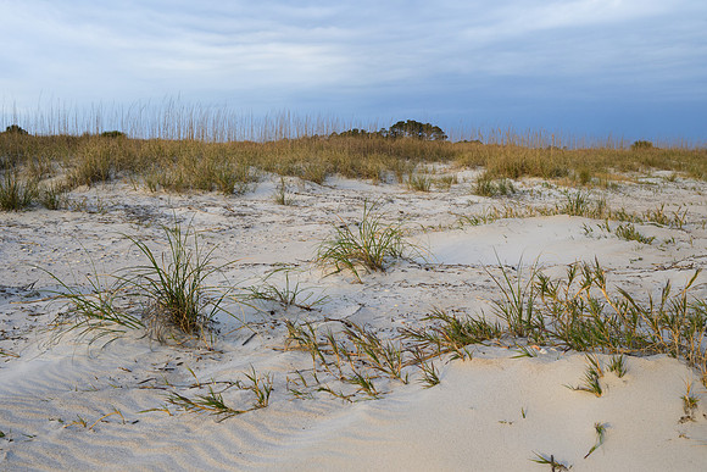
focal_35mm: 42
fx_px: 825
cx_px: 354
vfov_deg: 31.9
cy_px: 236
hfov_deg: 46.4
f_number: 14
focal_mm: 42
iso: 640
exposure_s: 1/100
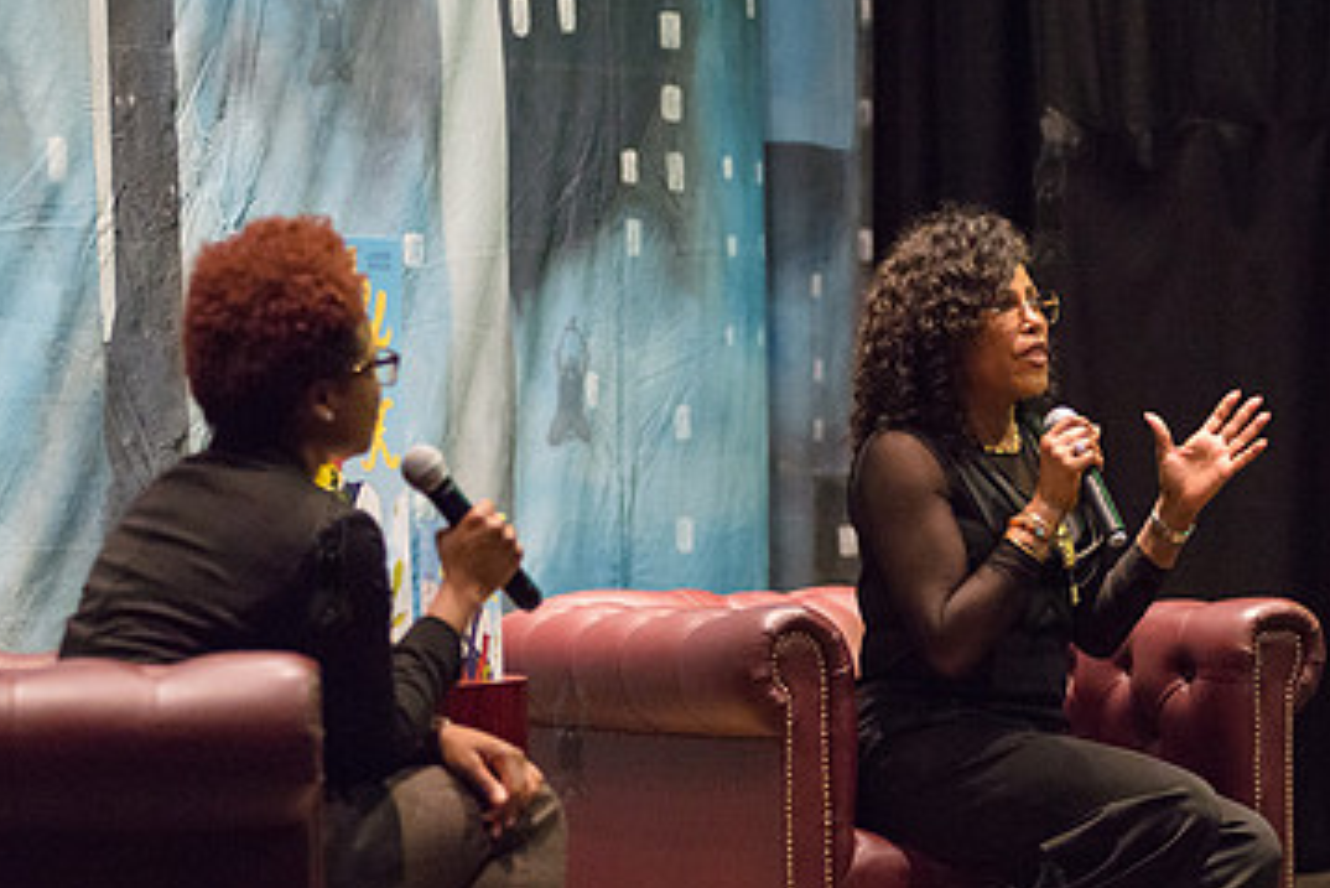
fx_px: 5507
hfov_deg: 13.7
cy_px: 559
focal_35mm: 149
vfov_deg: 9.2
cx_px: 1048
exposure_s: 1/250
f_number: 2.8
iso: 4000
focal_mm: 92
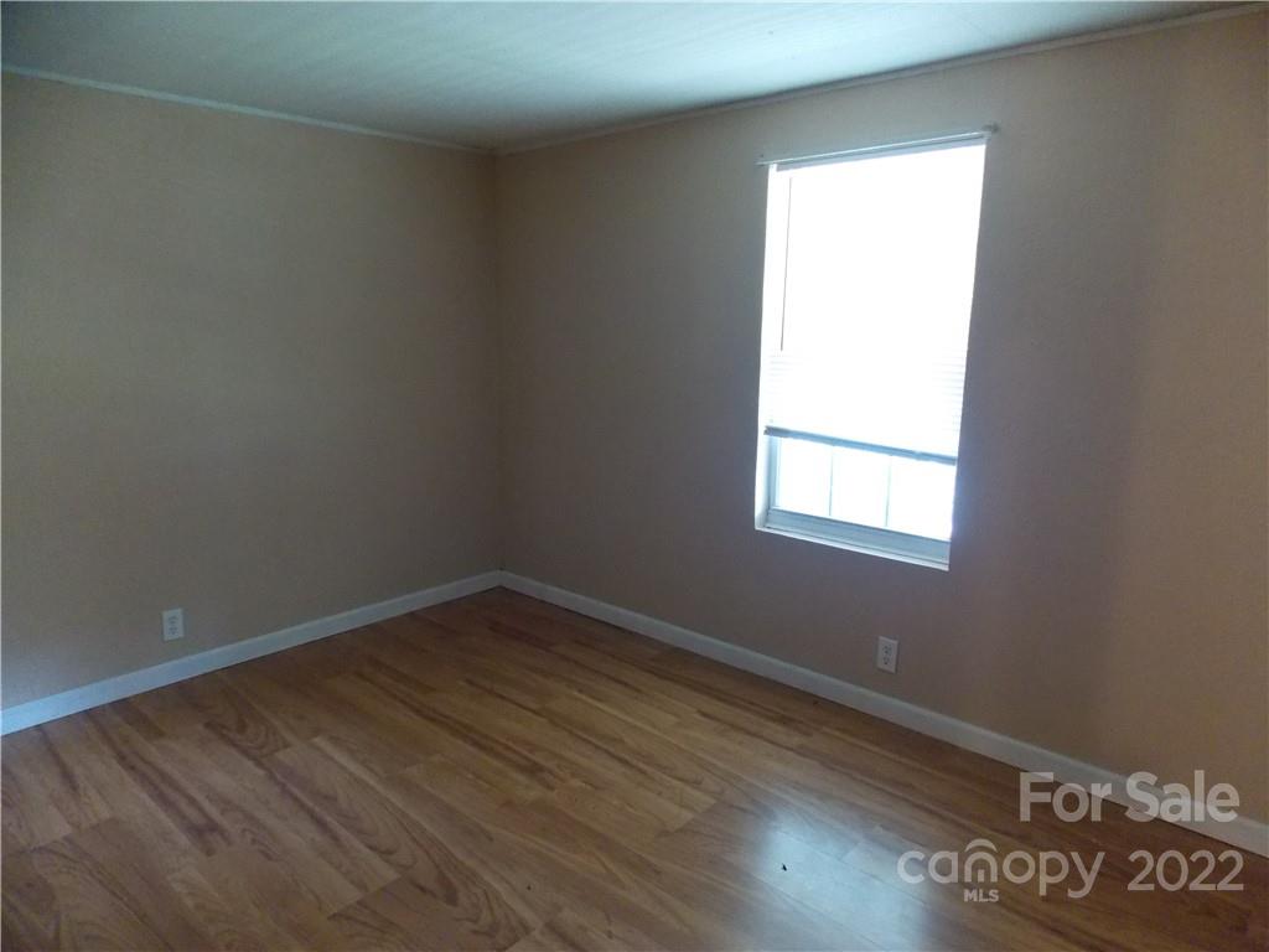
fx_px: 843
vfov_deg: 58.9
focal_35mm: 23
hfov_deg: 73.9
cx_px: 634
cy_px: 476
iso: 400
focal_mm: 4
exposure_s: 1/13
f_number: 3.1
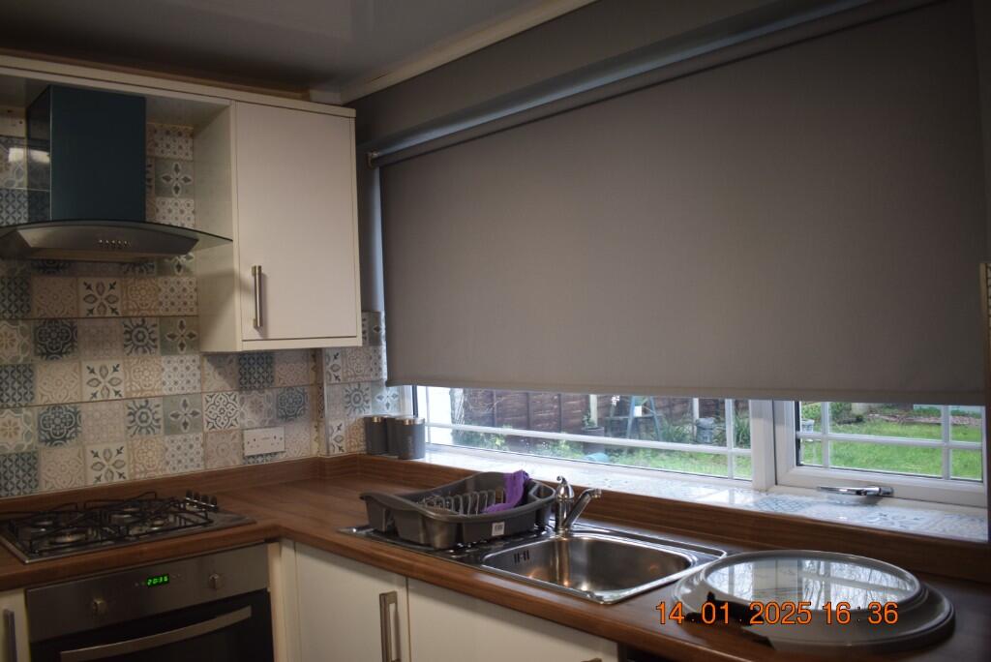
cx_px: 496
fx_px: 826
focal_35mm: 30
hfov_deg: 61.9
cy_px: 331
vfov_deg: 43.7
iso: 560
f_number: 4
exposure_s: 1/60
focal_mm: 20
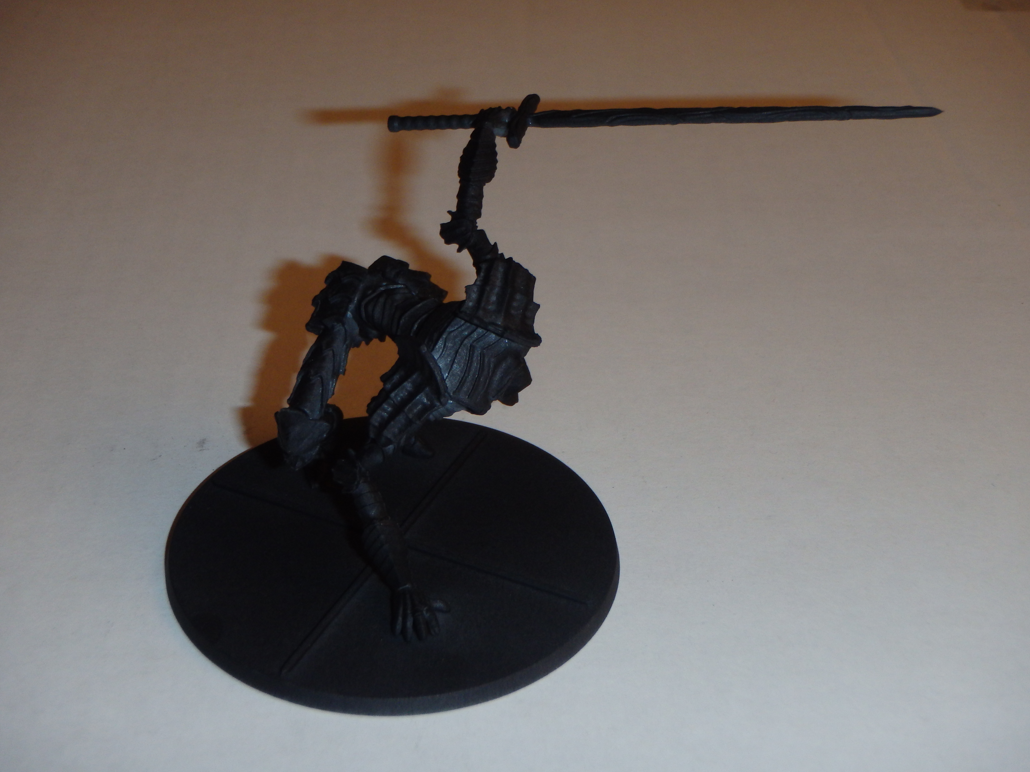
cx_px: 515
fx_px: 1547
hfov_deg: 36.8
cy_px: 386
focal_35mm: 52
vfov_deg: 28.0
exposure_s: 1/50
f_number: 5
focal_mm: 9.4
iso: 250
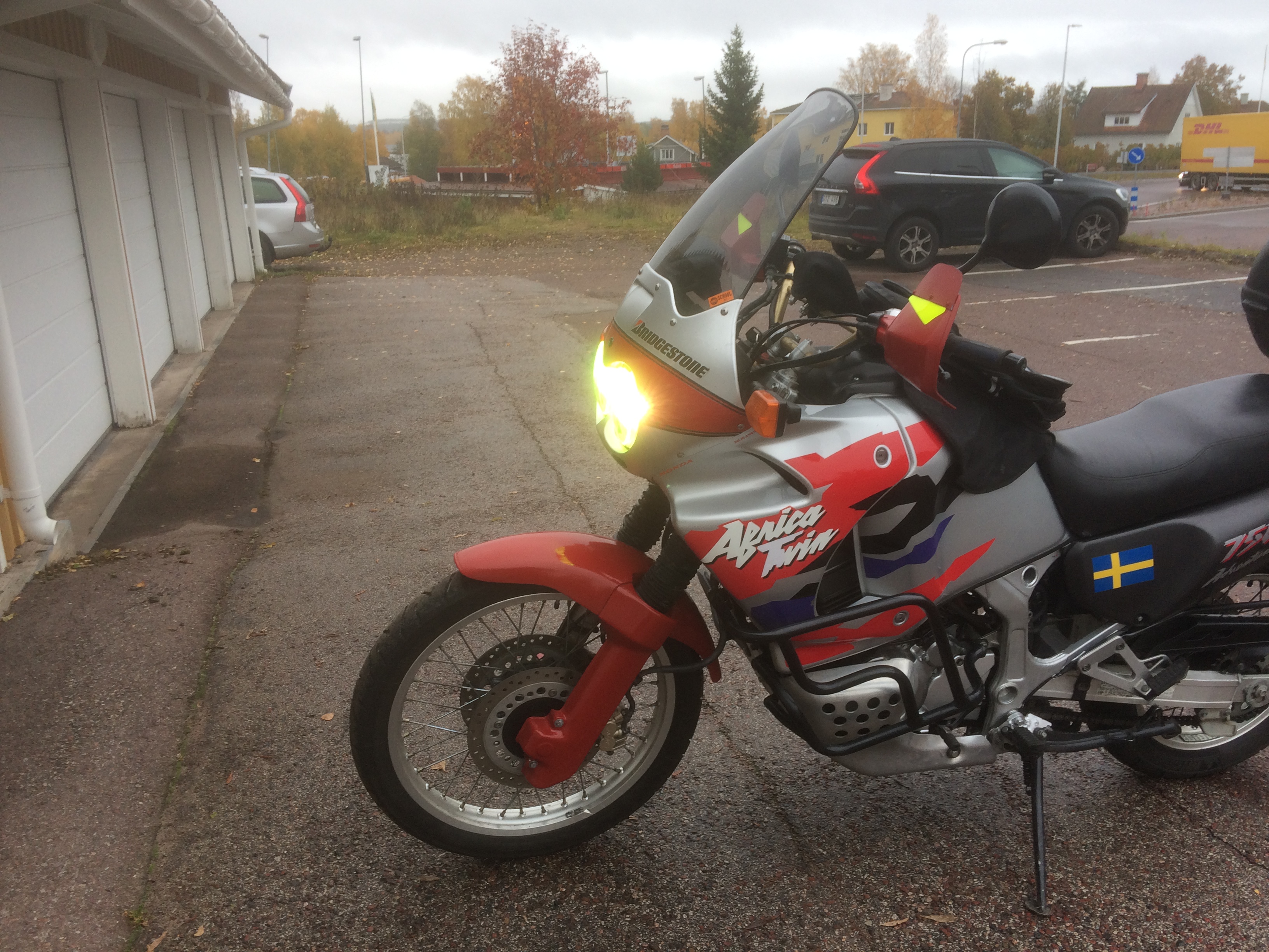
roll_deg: +1.8
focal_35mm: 29
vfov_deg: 48.2
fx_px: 1063
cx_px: 634
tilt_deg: -16.1
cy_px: 476
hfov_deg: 61.7
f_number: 2.2
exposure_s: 1/50
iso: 32
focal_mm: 4.15
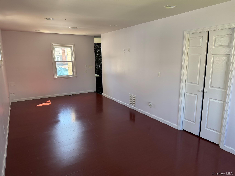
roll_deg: +0.9
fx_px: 163
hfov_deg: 71.6
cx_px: 118
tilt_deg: -11.3
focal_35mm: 24
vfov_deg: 56.8
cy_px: 88
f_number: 1.78
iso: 200
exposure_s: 1/221
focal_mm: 6.76
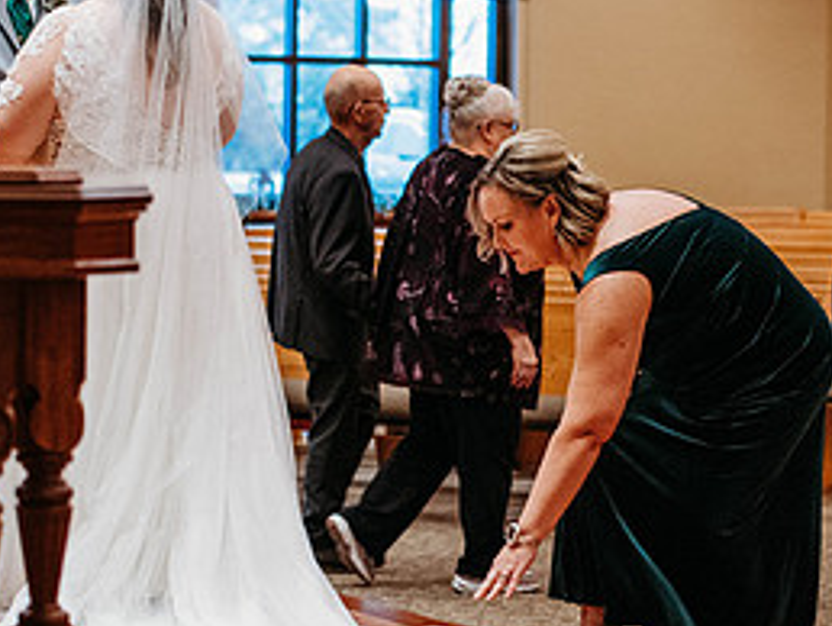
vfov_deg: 9.4
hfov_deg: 12.5
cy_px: 259
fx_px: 3801
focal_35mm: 158
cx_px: 608
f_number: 2.8
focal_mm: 70
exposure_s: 1/250
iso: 2000
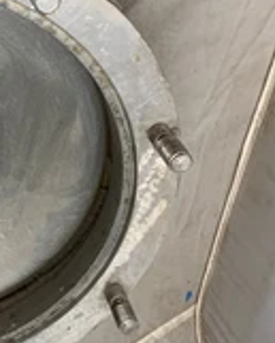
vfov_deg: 29.8
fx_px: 640
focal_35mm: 63
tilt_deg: -58.4
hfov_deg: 21.6
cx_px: -94
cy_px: 117
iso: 100
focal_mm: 4.25
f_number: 1.8
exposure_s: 1/70
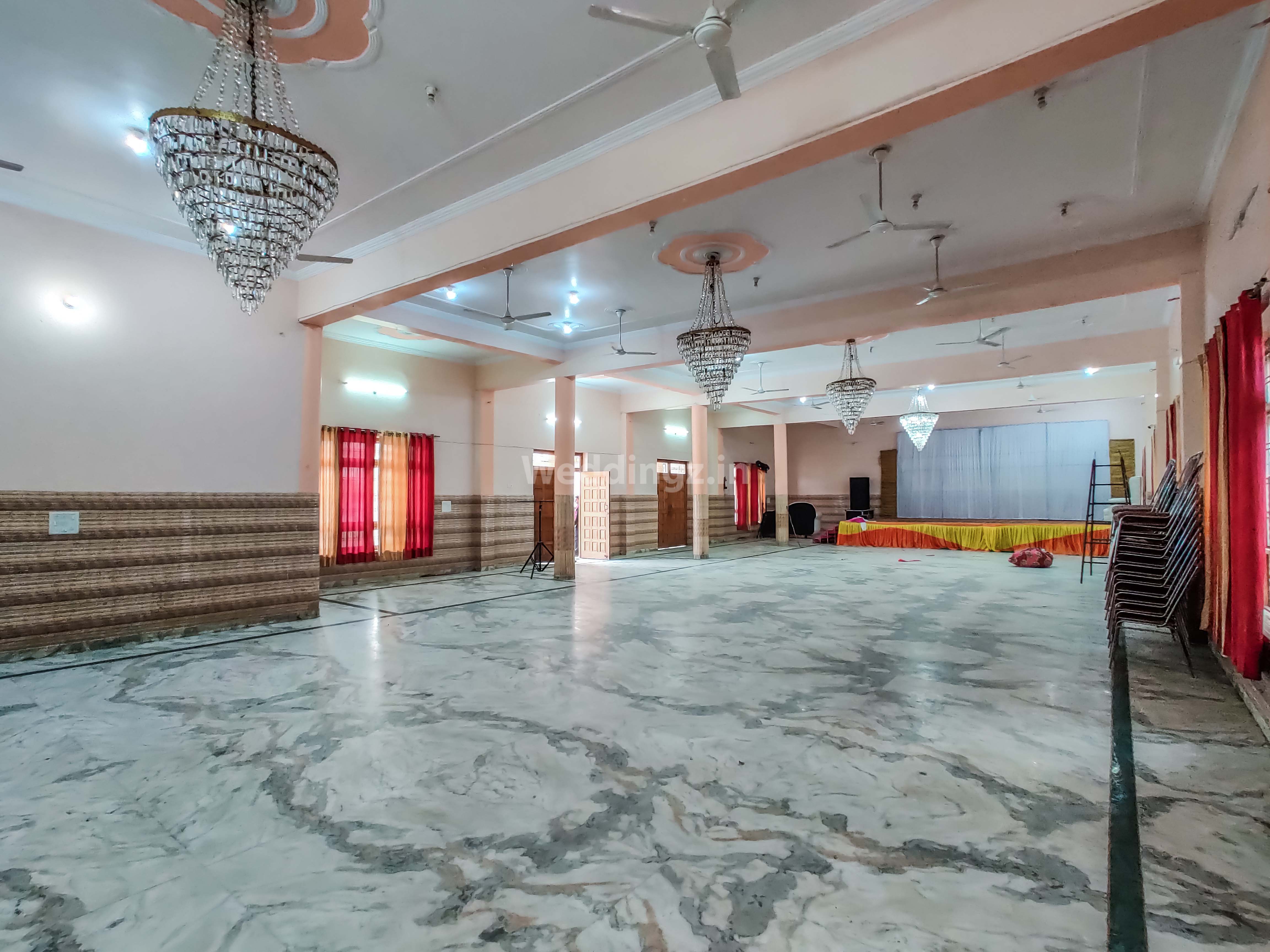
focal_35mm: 13
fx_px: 477
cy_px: 476
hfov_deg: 106.2
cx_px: 635
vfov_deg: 89.9
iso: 800
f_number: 2.2
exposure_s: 1/35
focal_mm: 2.25
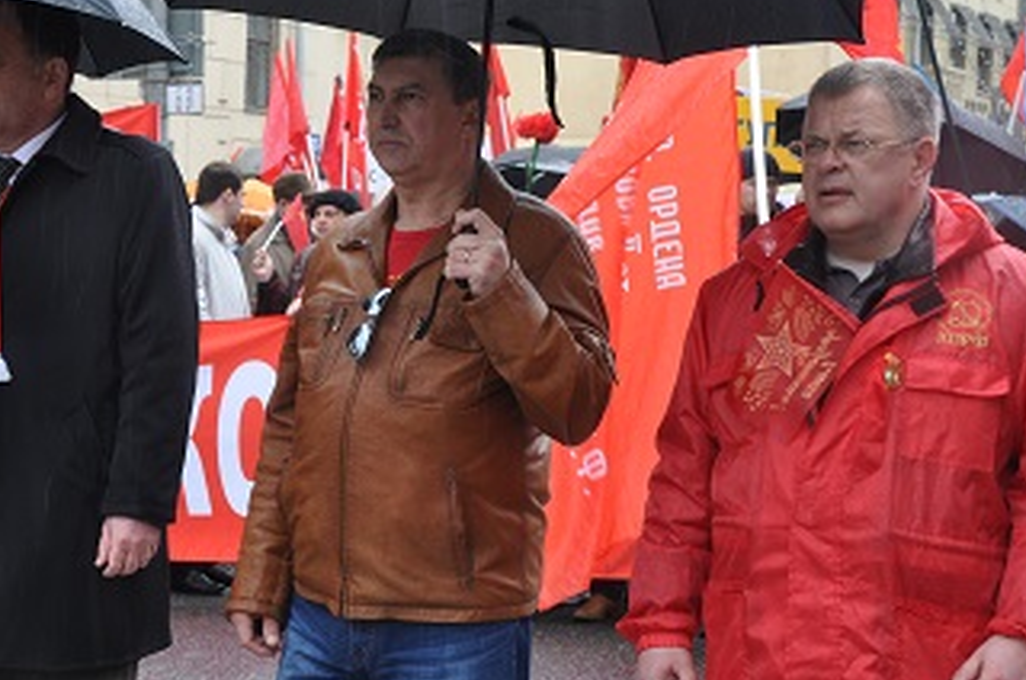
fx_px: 2560
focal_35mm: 90
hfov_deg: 22.6
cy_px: 210
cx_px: 444
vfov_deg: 15.1
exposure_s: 1/60
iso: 200
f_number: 8
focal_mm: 38
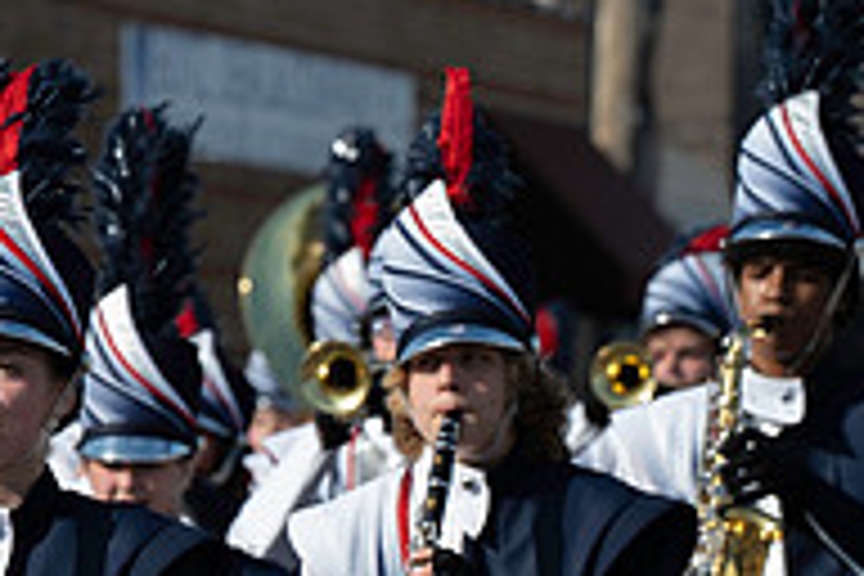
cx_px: -396
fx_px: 12551
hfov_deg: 3.9
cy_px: 569
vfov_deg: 2.6
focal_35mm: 523
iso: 160
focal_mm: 165
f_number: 5.6
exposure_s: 1/640
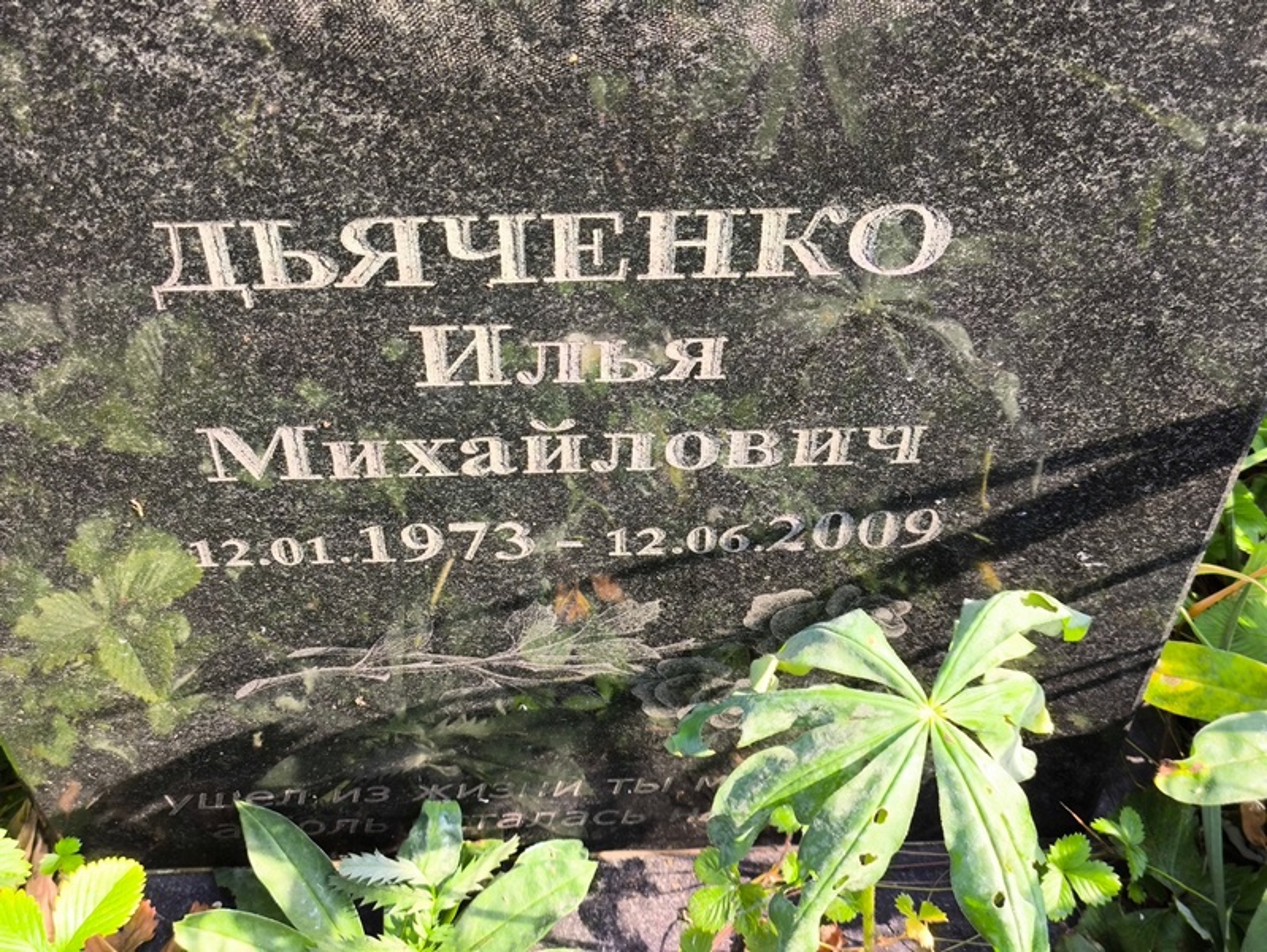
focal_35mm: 50
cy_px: 476
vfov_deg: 29.1
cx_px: 634
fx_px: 1831
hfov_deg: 38.2
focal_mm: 4.71
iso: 50
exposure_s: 1/198
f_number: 1.7
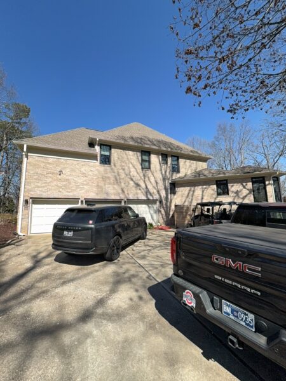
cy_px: 190
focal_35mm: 14
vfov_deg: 102.1
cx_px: 143
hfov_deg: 85.7
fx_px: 154
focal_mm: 2.22
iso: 16
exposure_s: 1/553
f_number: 2.2
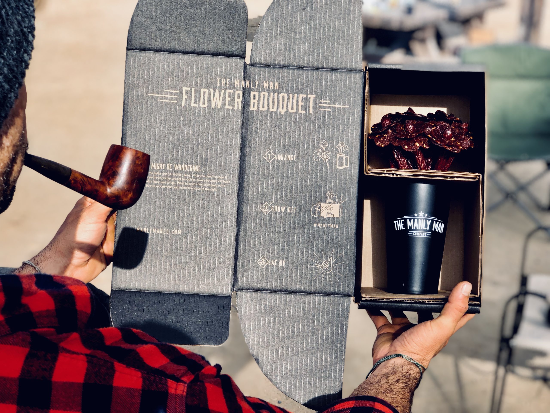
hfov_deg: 33.8
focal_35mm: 57
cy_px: 206
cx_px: 275
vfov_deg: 25.7
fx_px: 906
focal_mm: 6.6
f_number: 2.8
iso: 20
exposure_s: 1/470
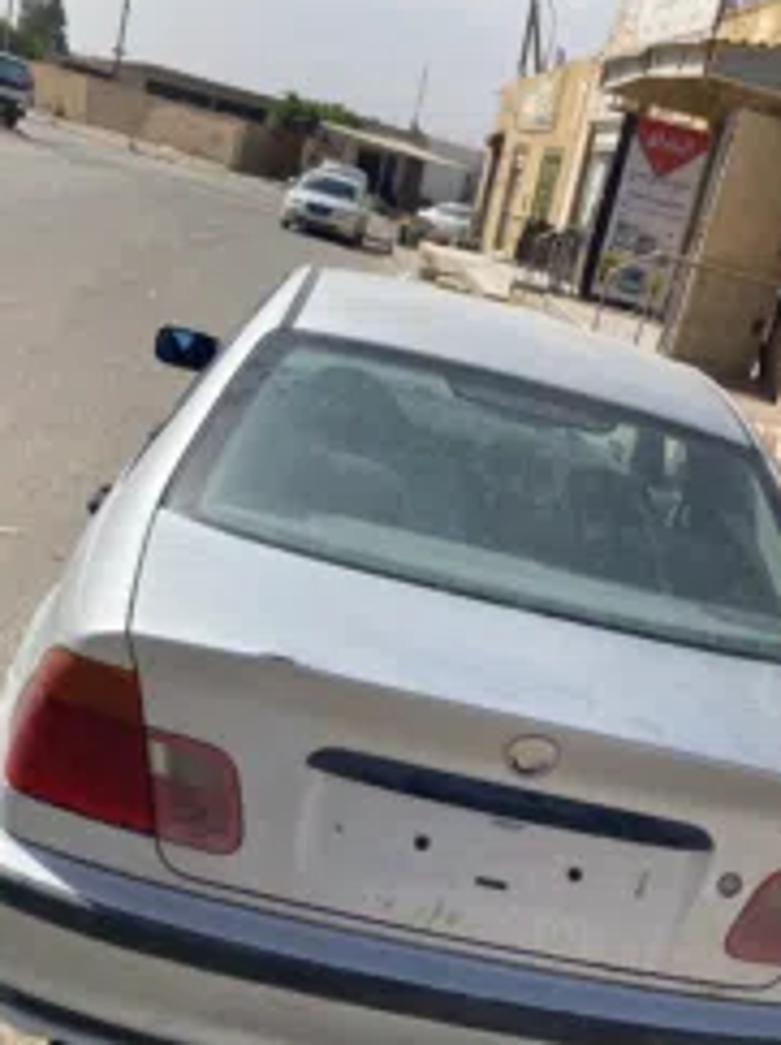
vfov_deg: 43.3
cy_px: 700
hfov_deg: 33.5
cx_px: 457
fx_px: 1296
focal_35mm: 43
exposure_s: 1/4115
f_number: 1.8
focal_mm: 4.25
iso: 32
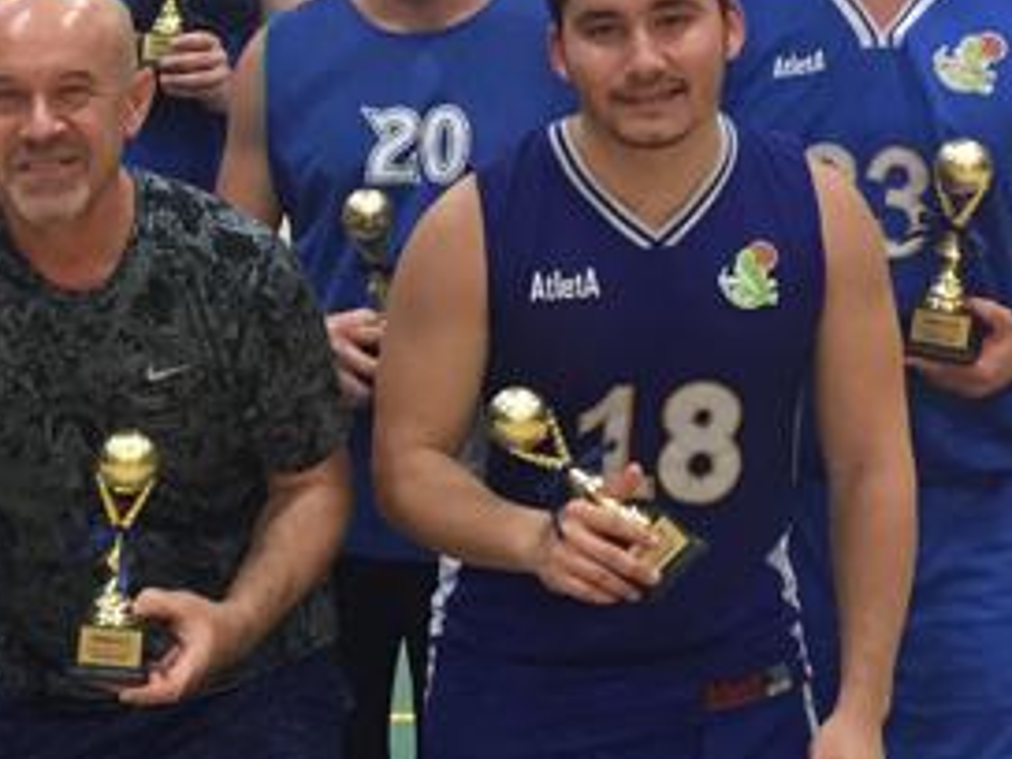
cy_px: 190
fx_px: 3187
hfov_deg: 17.7
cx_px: 30
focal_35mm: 109
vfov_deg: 13.5
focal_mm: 4.15
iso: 160
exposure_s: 1/33
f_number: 2.2
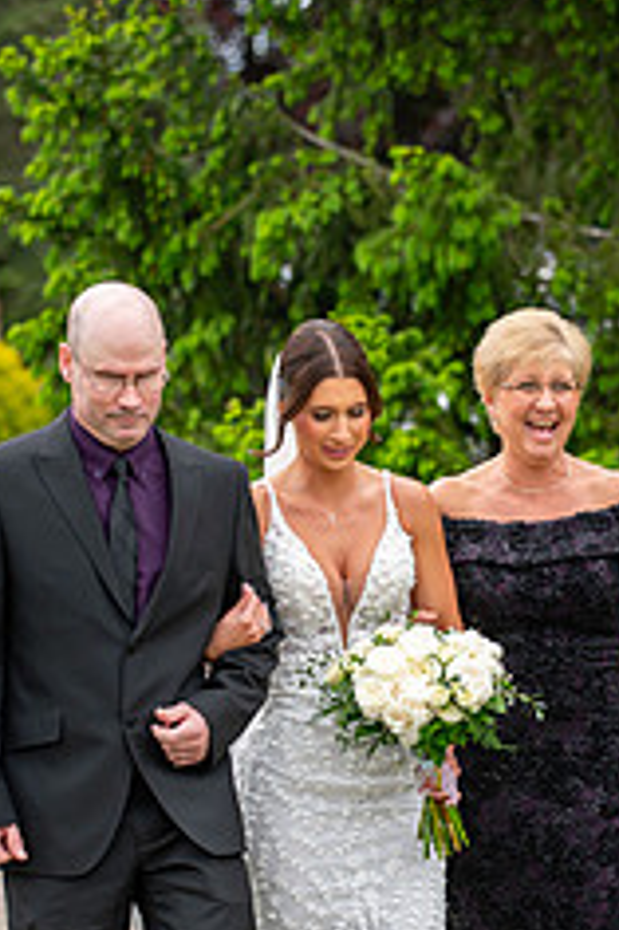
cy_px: 670
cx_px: 315
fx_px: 4933
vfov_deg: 10.8
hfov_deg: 7.2
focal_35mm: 191
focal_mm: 100
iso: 100
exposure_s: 1/320
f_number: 2.8
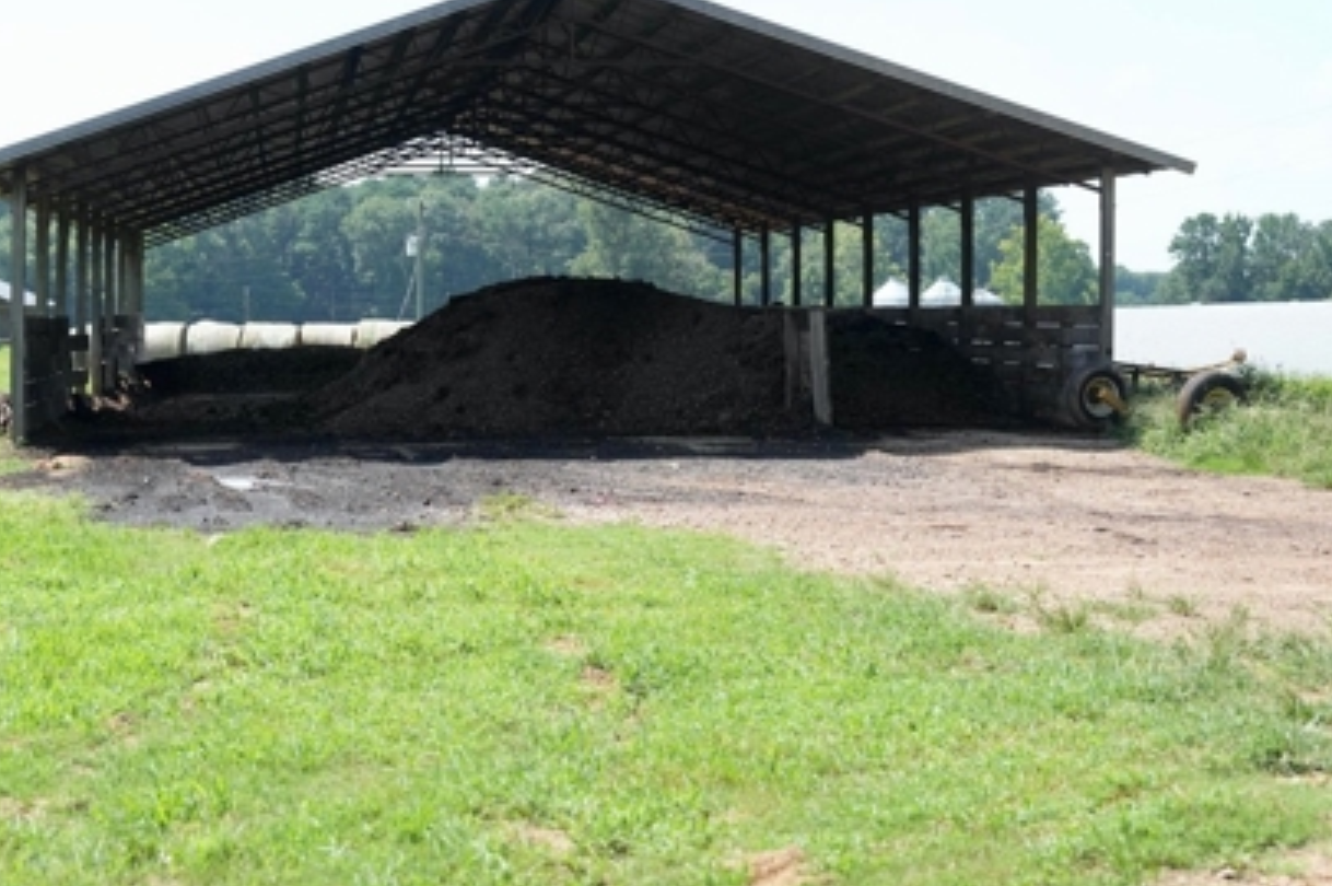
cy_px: 351
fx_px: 2625
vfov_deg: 19.1
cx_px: 558
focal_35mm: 71
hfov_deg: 28.4
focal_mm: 48
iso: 400
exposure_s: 1/2000
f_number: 3.5
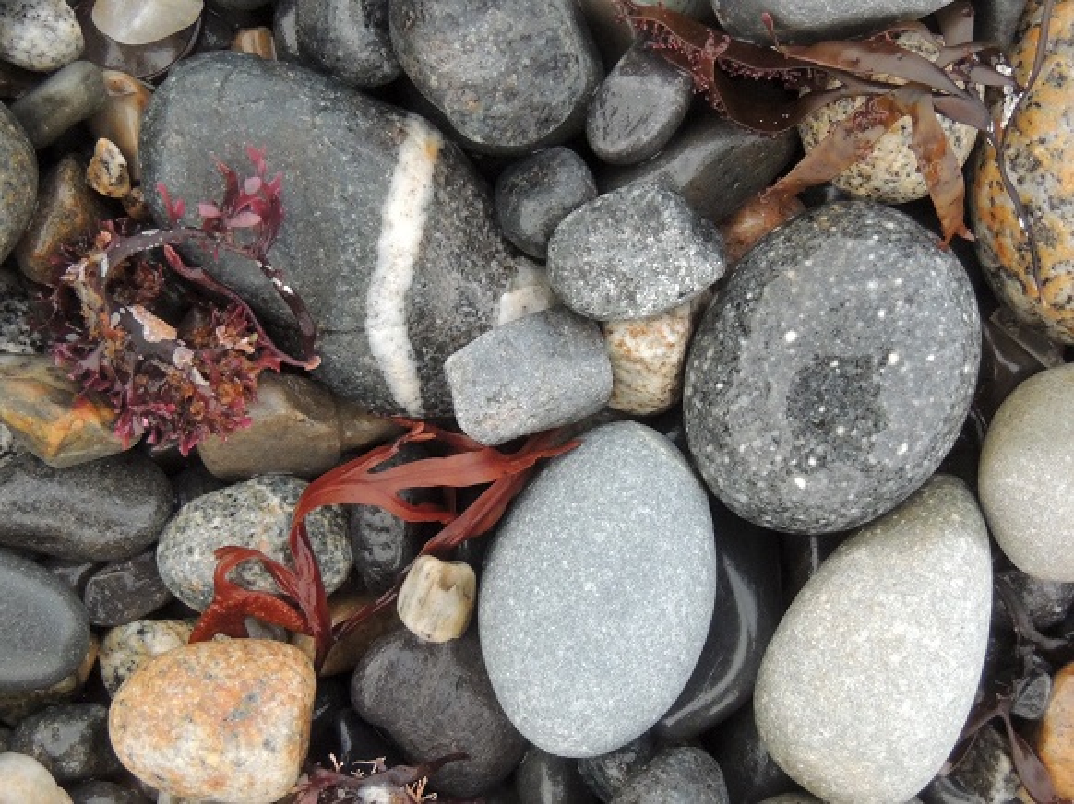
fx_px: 1551
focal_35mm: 50
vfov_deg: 29.1
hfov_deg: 38.2
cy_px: 402
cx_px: 537
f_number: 3.6
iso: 1600
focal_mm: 8.9
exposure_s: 1/800
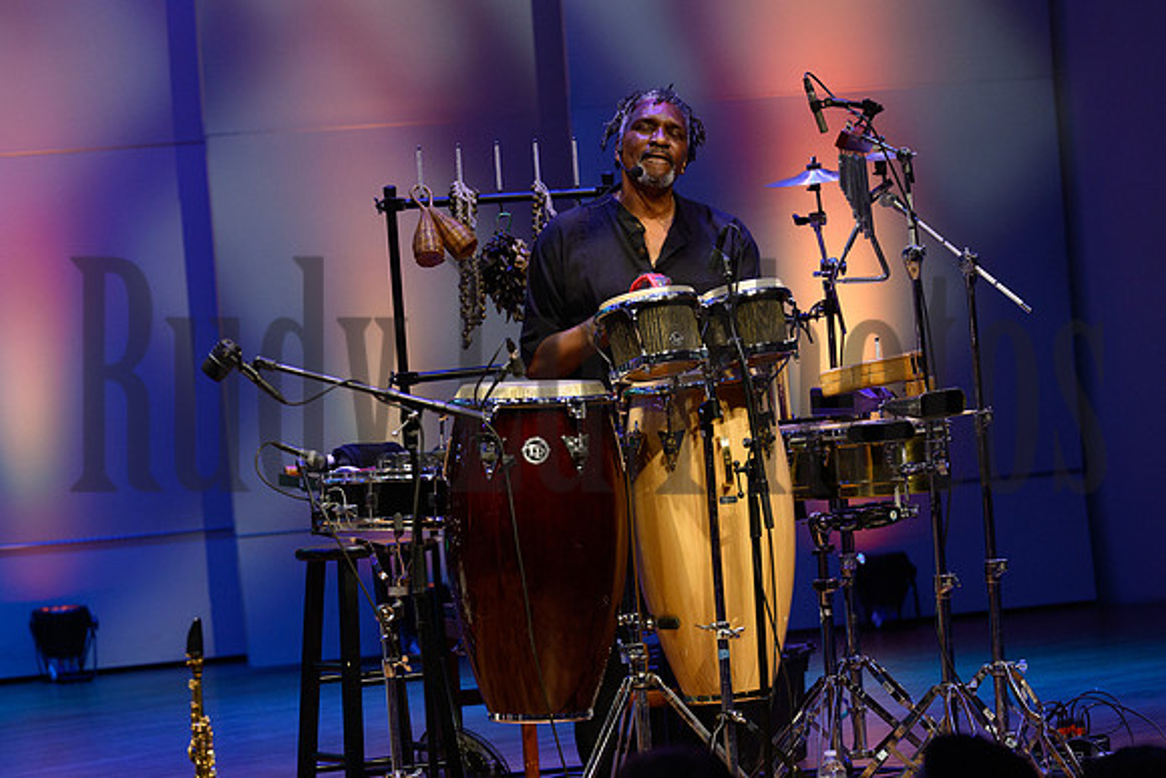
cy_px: 389
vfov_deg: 6.9
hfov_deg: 10.3
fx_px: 6479
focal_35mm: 200
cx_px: 583
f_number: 5.6
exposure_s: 1/400
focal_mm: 200
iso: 3200
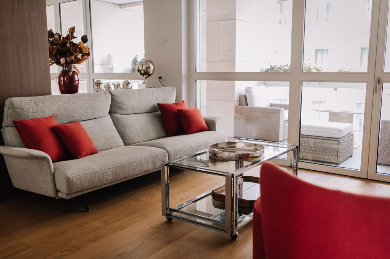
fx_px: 379
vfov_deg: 37.8
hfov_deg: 54.5
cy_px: 130
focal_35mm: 35
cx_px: 195
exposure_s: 1/250
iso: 2500
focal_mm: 35
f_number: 2.2
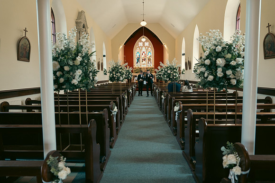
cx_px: 138
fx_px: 183
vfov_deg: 53.2
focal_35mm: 24
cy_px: 92
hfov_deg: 73.7
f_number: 3.5
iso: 2000
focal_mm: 24
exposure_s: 1/320
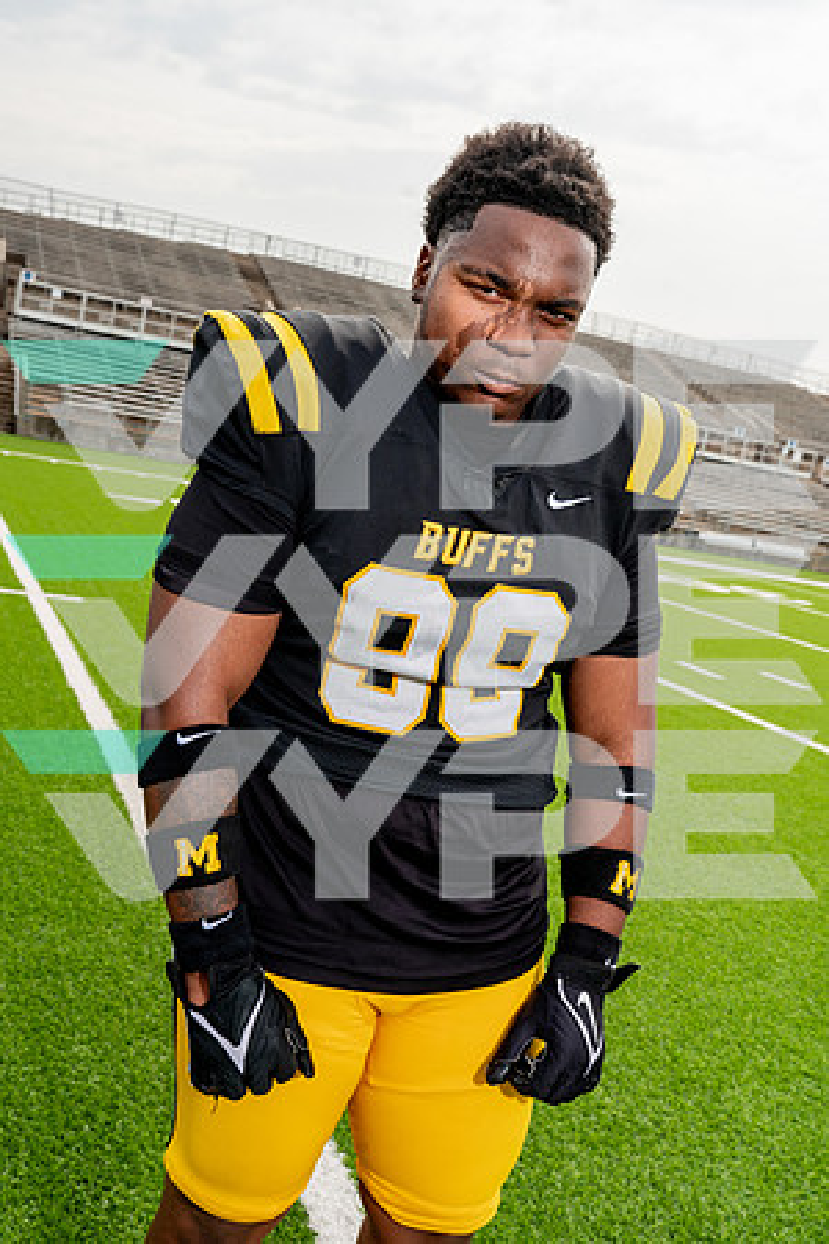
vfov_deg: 54.4
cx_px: 414
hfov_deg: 37.9
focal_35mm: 35
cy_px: 622
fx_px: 1209
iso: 100
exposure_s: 1/250
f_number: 8
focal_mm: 35
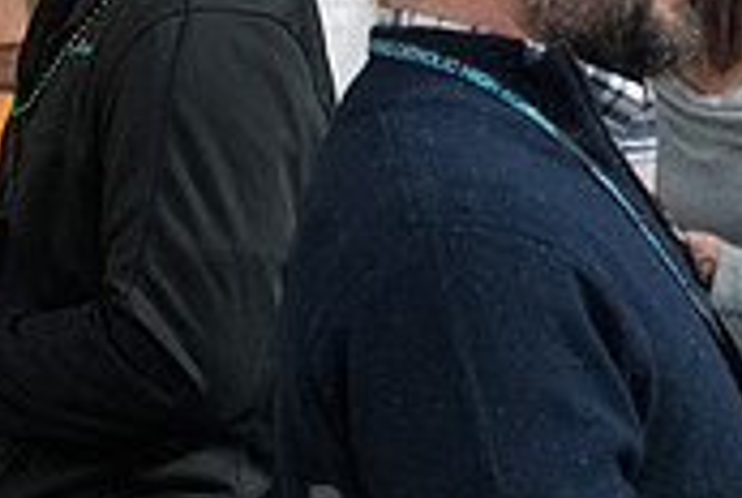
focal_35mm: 328
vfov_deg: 4.2
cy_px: 36
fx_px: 6772
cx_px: -167
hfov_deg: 6.2
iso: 4000
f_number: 5.6
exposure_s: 1/250
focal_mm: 98
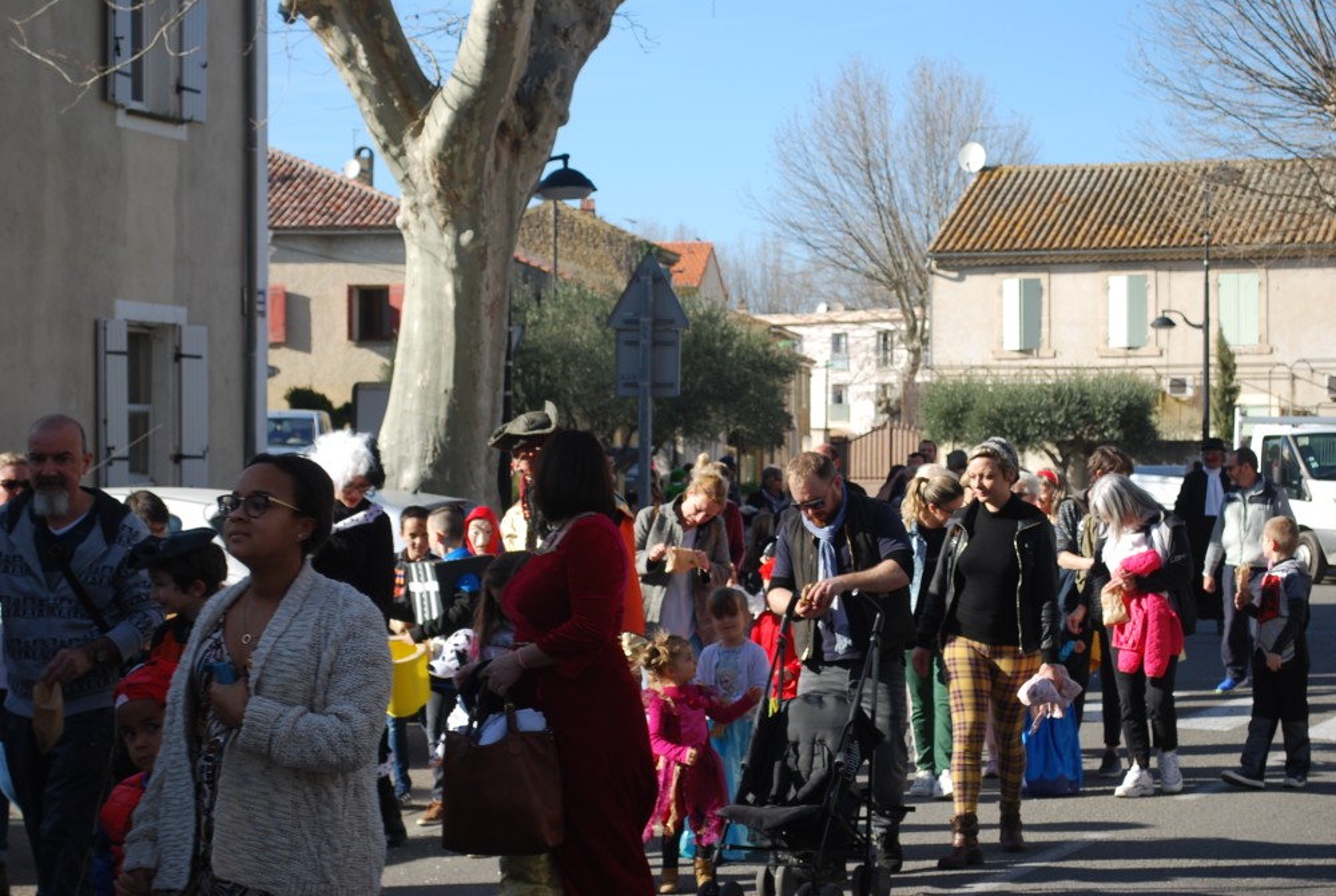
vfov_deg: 18.3
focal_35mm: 75
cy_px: 448
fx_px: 2789
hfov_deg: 26.9
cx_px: 668
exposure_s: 1/160
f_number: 7.1
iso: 100
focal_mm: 50
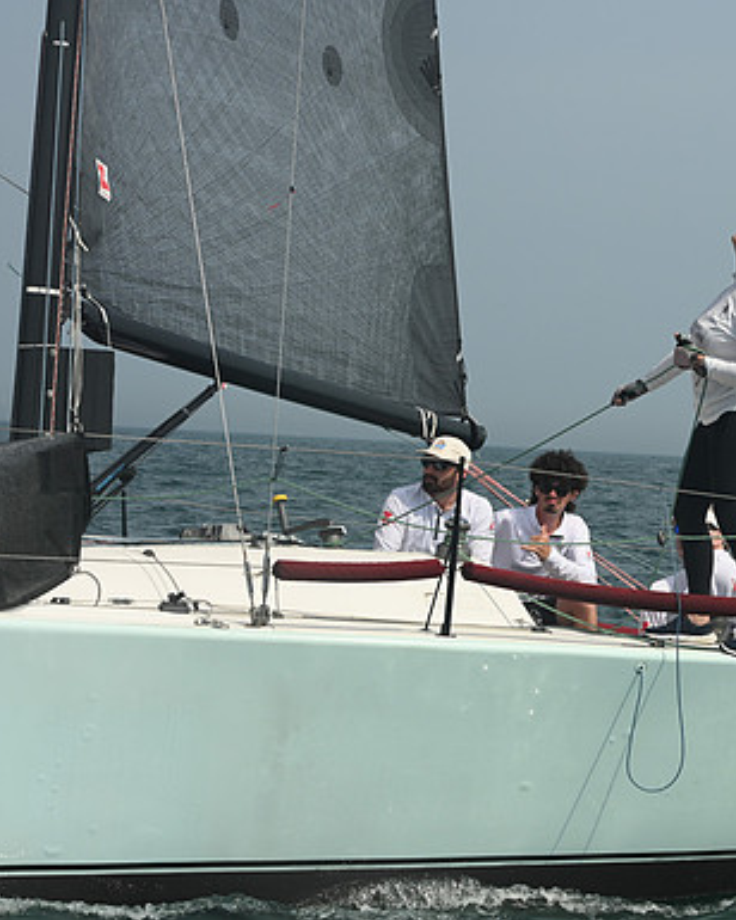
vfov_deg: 19.4
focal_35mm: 99
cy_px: 460
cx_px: 645
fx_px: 2696
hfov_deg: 15.4
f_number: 9
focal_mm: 70
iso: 320
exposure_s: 1/1250
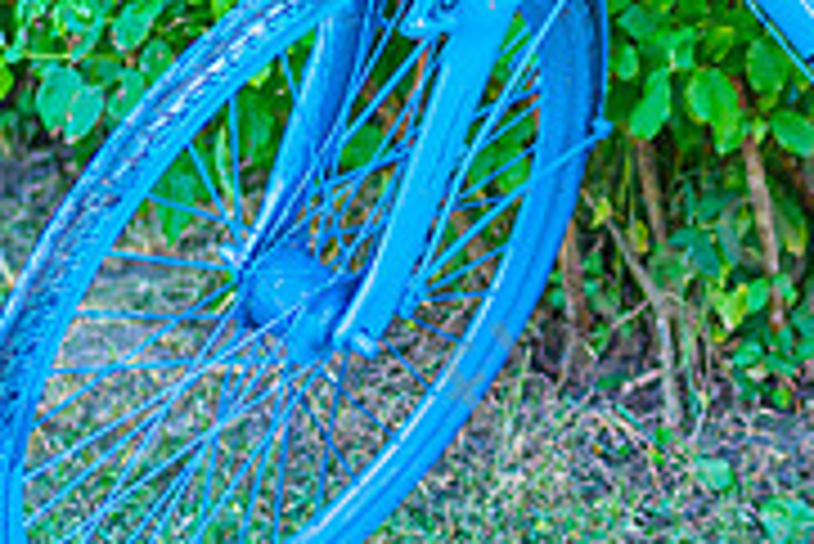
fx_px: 3779
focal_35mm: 167
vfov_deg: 8.2
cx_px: 1084
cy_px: -11
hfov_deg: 11.9
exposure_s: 1/400
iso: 100
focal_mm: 35
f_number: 1.4
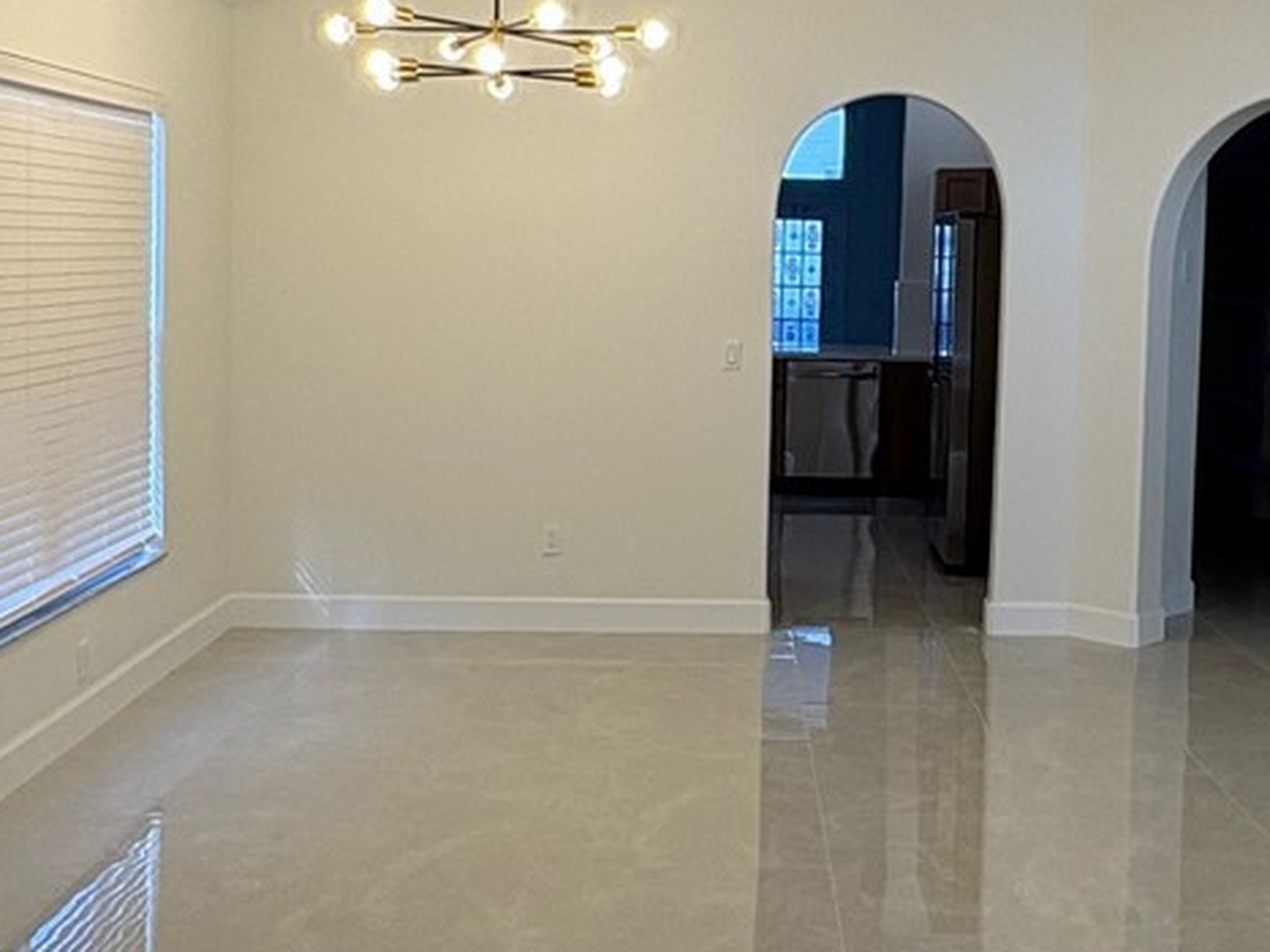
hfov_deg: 38.9
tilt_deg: -2.8
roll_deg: -1.8
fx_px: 1761
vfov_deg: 30.1
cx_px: 900
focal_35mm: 48
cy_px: 359
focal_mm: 2.22
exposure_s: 1/134
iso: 64
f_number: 2.2
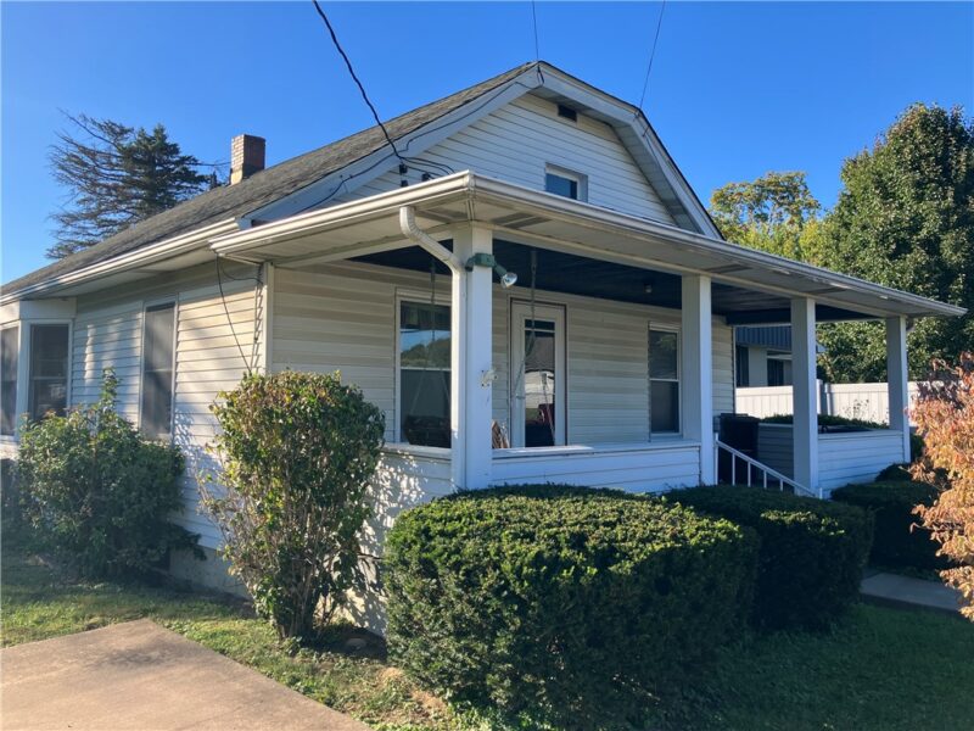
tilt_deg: +3.7
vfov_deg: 49.7
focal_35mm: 28
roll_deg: -0.6
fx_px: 788
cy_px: 366
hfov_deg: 63.4
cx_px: 487
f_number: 1.8
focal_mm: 3.99
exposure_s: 1/615
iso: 32
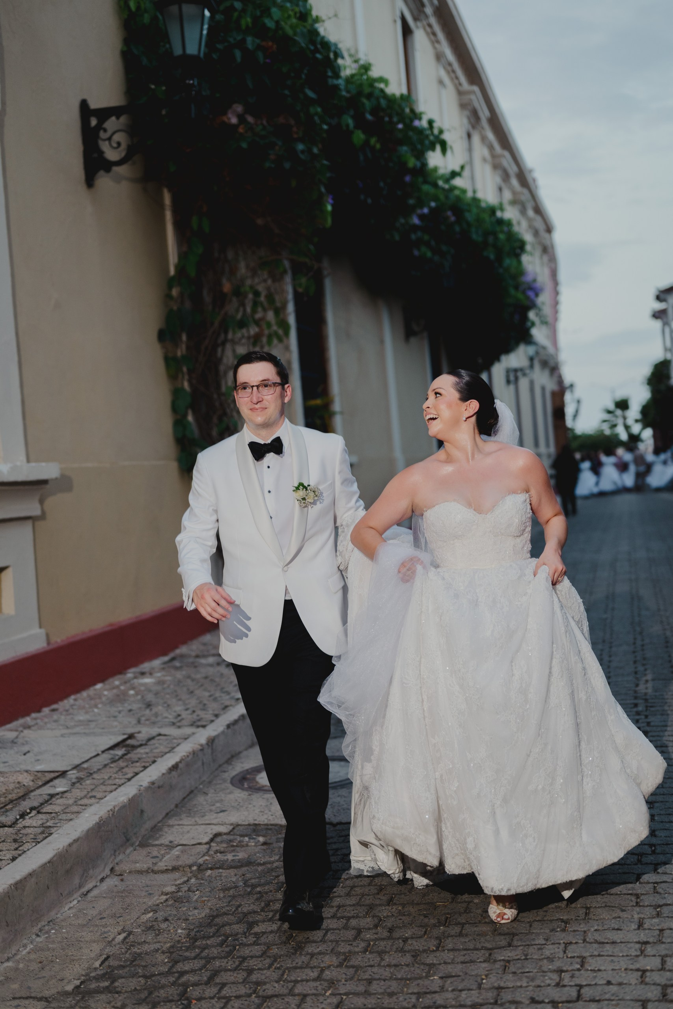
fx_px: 1402
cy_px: 504
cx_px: 336
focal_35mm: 50
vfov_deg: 39.6
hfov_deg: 27.0
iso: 400
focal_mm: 50
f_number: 2.2
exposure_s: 1/160
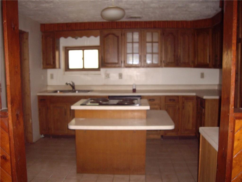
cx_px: 121
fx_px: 266
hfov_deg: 49.0
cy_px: 91
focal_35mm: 38
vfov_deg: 37.7
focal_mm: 6.2
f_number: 2.7
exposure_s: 1/40
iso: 200
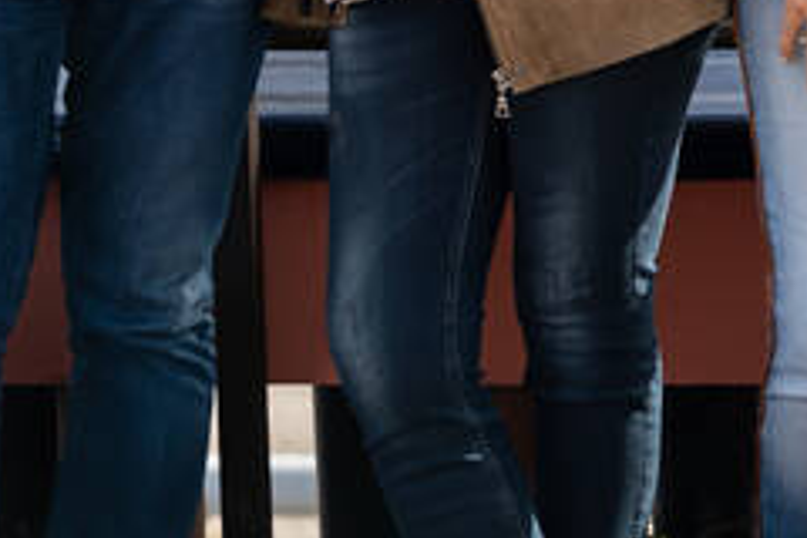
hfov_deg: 10.3
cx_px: 1244
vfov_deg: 6.9
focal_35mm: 192
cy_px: -516
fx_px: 4304
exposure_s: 1/250
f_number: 2.8
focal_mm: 45
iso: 500
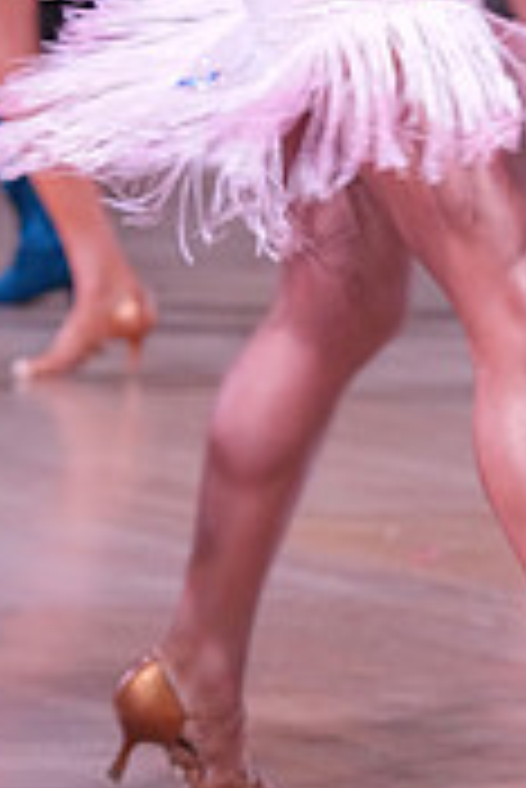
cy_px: -230
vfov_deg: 5.0
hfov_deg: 3.4
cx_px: 551
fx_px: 8902
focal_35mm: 407
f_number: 5
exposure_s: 1/250
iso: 3200
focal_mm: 123
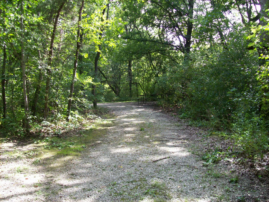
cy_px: 101
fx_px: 280
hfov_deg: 51.4
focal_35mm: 36
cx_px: 134
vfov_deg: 39.7
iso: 80
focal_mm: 6
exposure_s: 1/101
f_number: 2.7
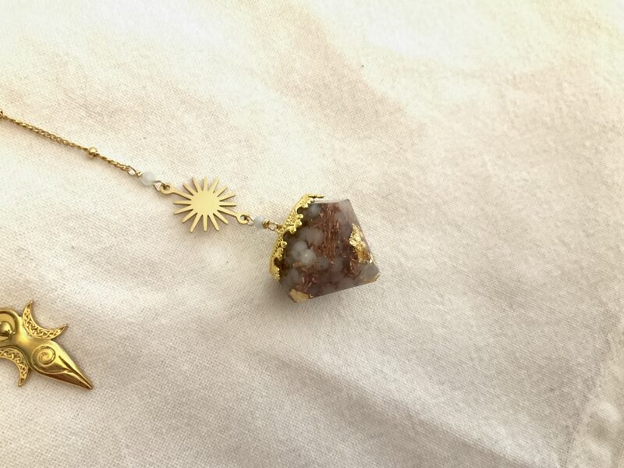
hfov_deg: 61.7
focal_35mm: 29
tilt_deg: -72.0
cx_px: 312
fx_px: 523
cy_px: 234
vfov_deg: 48.2
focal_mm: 3
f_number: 1.8
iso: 250
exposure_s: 1/50
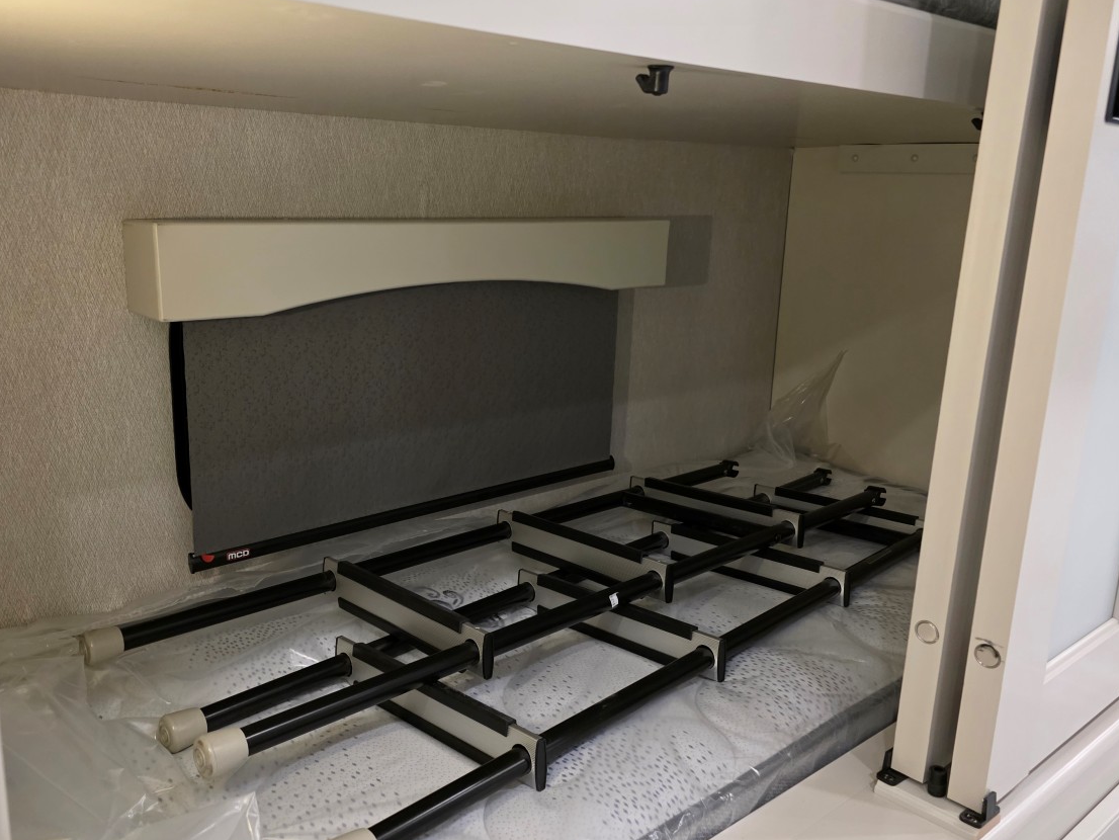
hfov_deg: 61.3
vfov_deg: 48.2
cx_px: 475
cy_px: 423
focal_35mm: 29
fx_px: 938
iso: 1000
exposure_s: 1/120
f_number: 1.7
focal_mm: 6.3
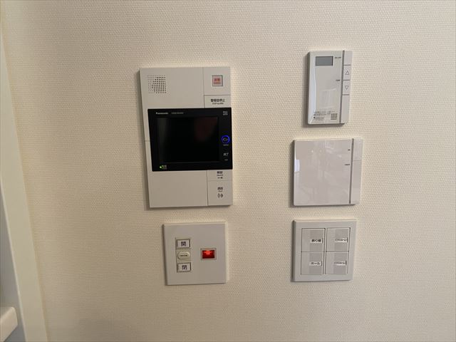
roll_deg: +3.0
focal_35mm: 26
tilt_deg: -14.4
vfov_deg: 53.1
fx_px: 343
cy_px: 171
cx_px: 228
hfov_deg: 67.3
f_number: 1.8
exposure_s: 1/50
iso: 100
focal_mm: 4.25
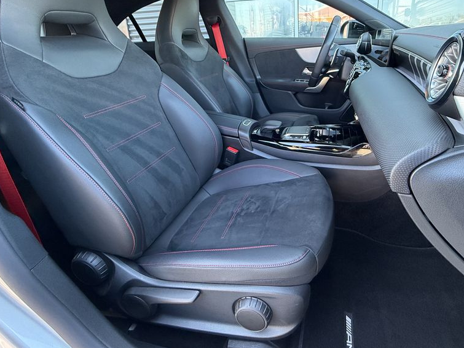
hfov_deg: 83.6
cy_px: 121
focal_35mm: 19
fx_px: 255
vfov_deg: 67.1
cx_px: 280
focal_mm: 2.22
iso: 320
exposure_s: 1/104
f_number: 2.2
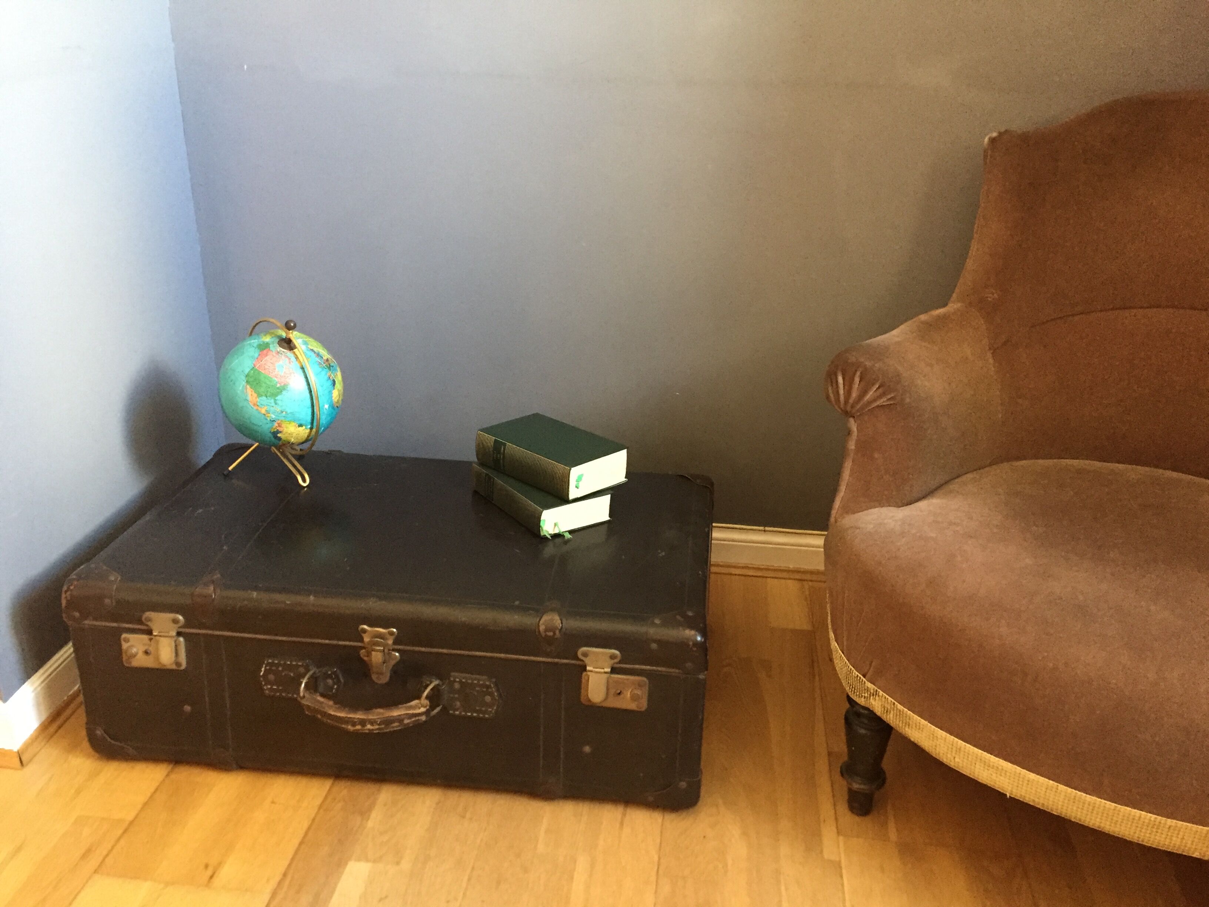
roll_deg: -2.4
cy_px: 454
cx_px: 604
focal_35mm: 29
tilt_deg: -22.9
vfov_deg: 48.2
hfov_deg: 61.7
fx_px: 1013
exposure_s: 1/17
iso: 250
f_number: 2.2
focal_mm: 4.15
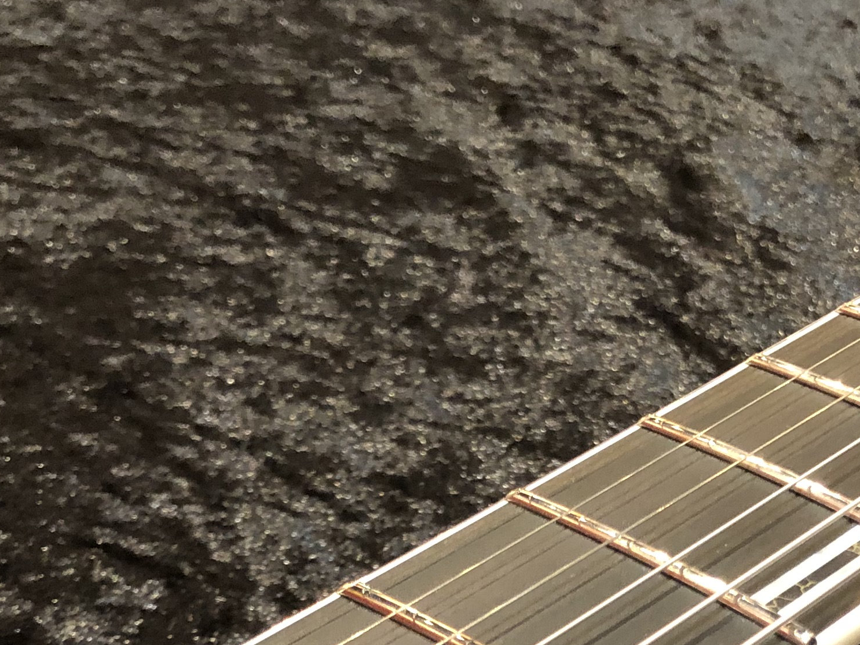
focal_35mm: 76
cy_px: 828
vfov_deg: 18.1
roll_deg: -8.6
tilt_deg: -38.7
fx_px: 1888
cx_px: 654
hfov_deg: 25.3
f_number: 1.8
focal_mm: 3.99
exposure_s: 1/13
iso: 100
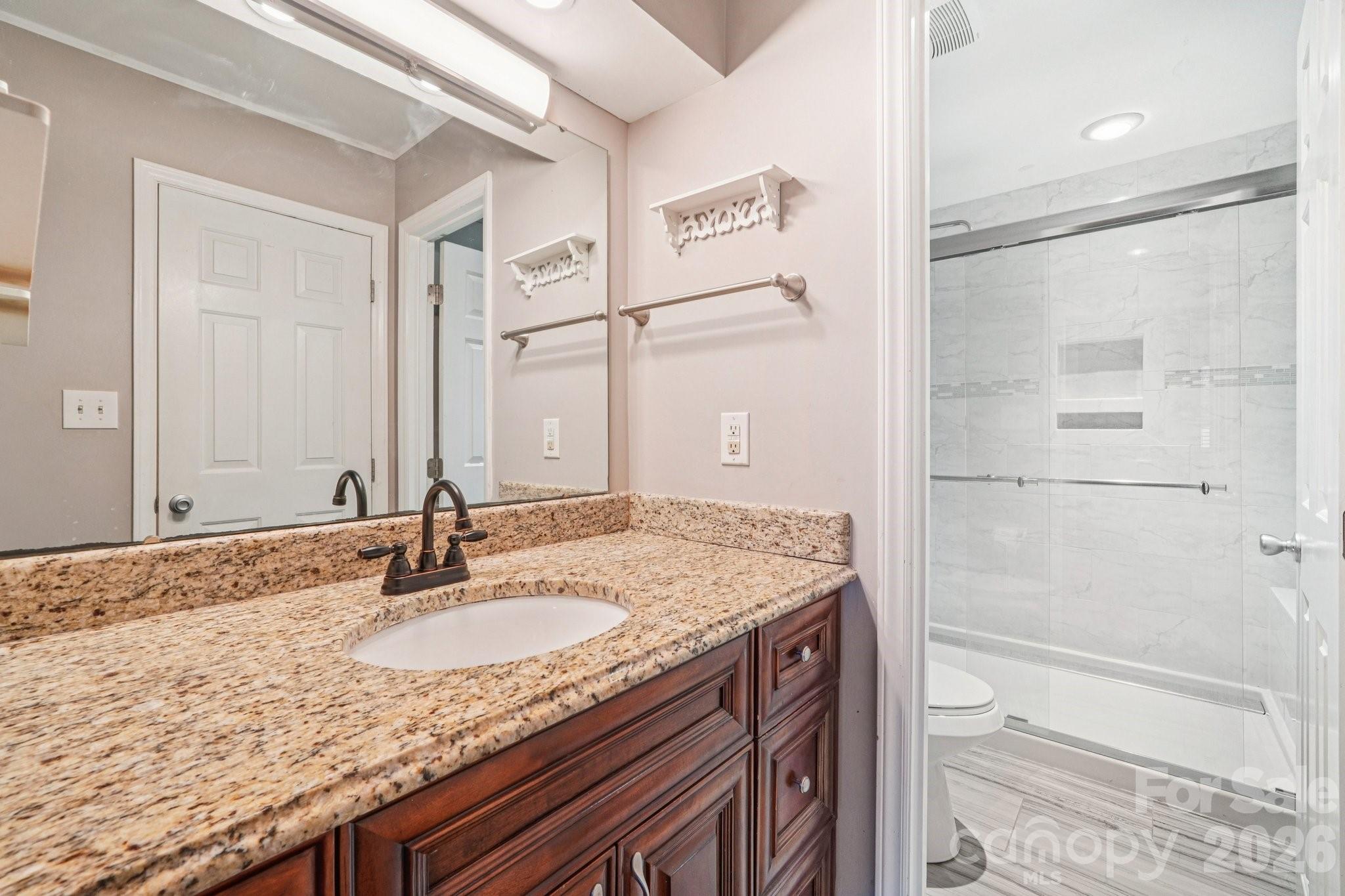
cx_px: 672
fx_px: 560
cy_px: 448
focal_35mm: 15
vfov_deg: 77.3
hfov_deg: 100.4
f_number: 8
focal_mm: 10
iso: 400
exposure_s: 1/10
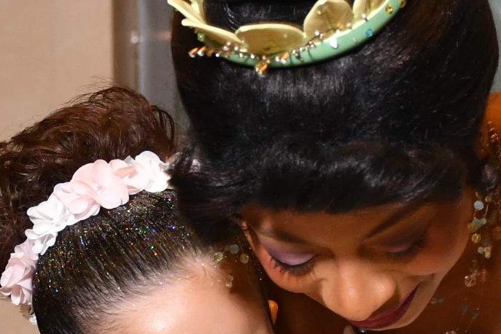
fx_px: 4397
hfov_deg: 6.5
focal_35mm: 316
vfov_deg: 4.3
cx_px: 413
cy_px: 290
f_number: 5.6
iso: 1250
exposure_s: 1/125
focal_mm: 52
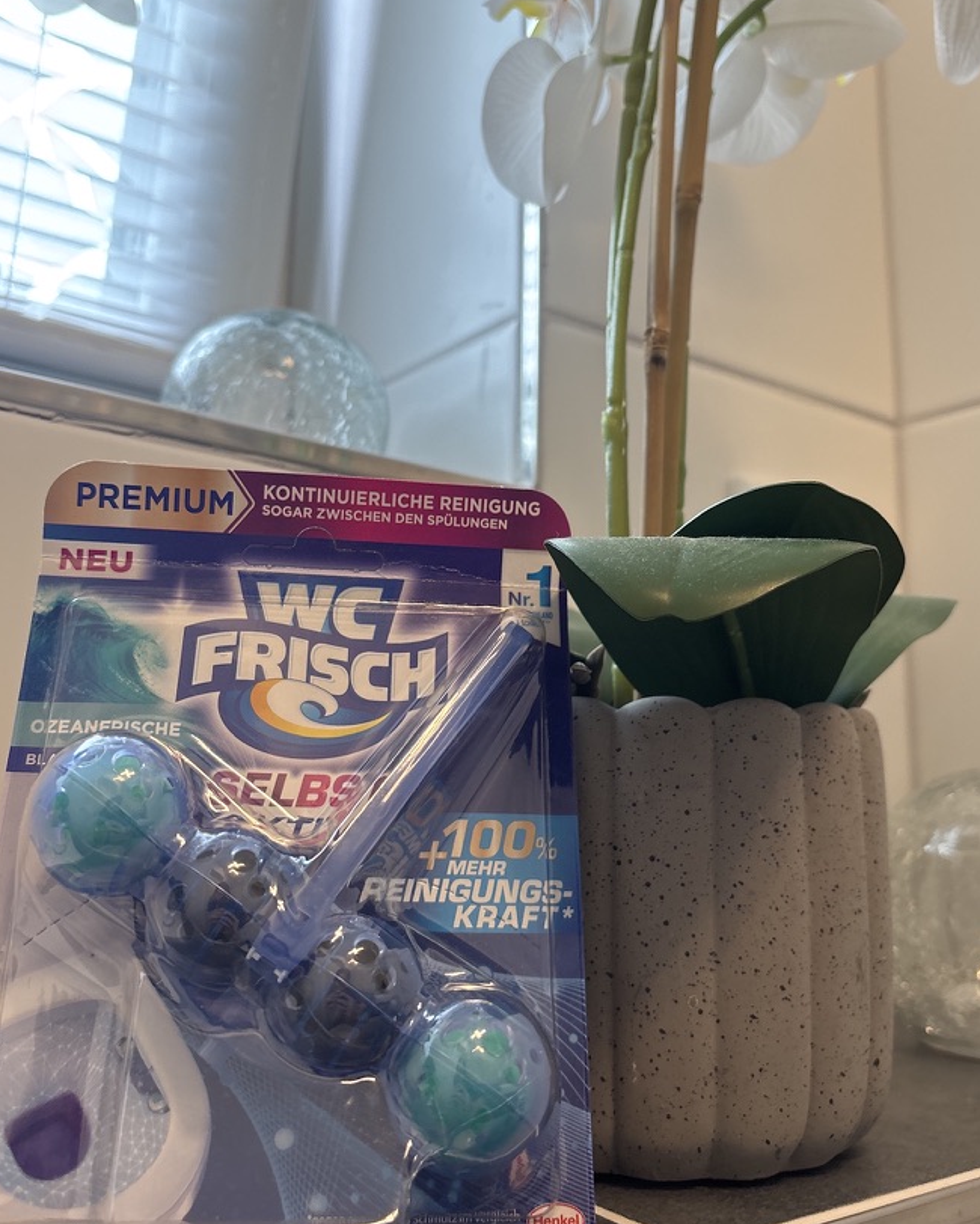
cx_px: 516
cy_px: 555
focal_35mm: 32
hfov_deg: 45.8
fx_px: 1160
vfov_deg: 55.6
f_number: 1.6
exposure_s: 1/62
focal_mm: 5.96
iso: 125
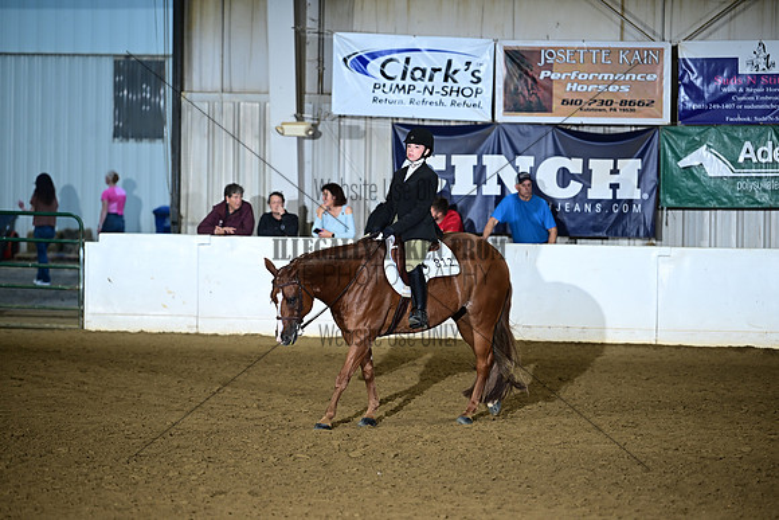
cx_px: 390
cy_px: 260
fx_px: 4329
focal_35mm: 200
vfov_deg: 6.9
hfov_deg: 10.3
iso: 500
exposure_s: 1/205
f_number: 3.5
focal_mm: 200
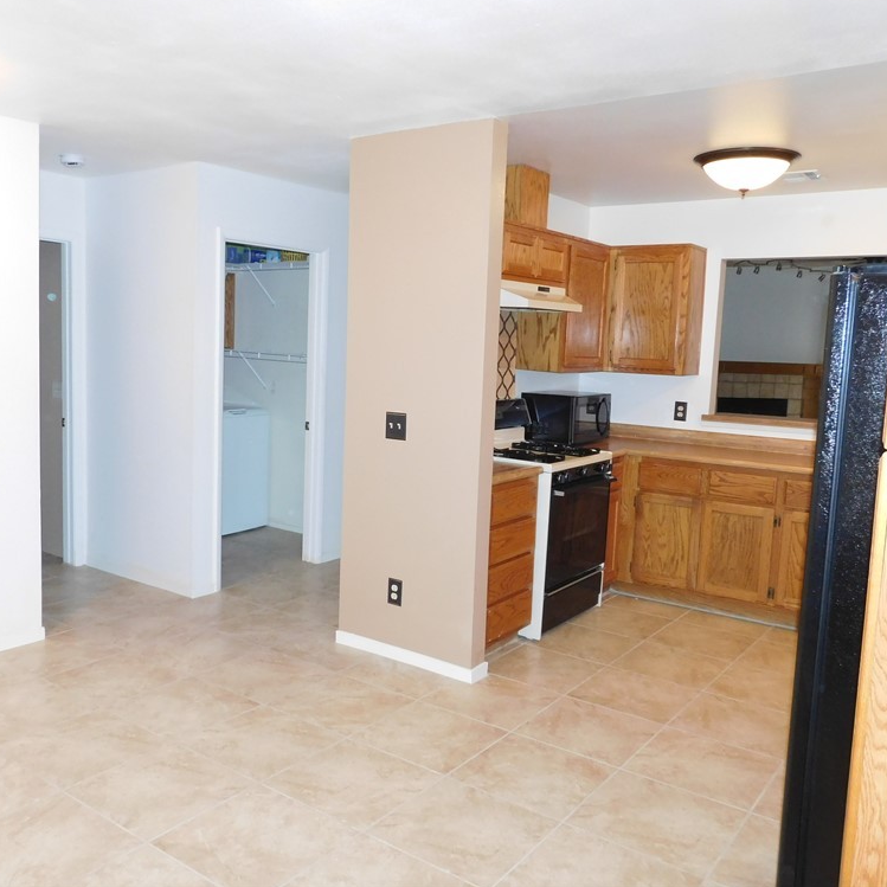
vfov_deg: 55.6
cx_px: 404
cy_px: 437
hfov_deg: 55.5
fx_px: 841
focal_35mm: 29
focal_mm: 4.1
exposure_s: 1/30
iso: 280
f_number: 3
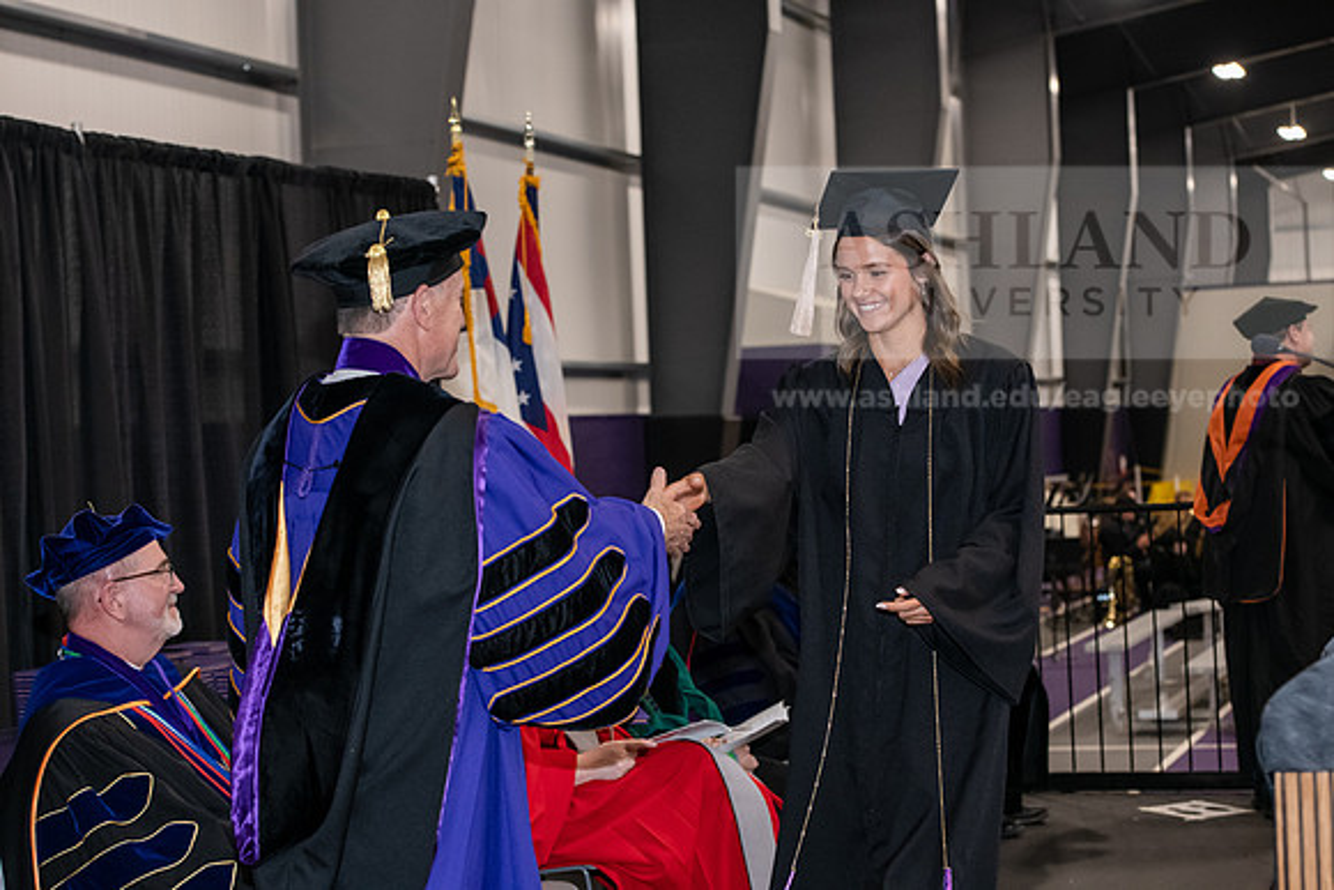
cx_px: 667
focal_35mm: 70
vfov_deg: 19.5
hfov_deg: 28.8
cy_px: 445
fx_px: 2594
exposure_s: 1/200
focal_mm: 70
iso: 2500
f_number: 5
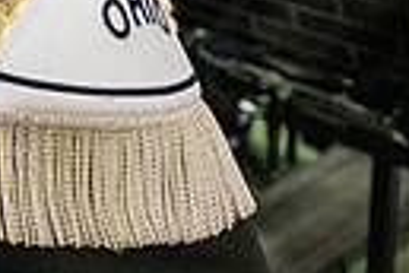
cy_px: -322
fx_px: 1227
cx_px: -438
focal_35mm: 108
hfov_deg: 15.0
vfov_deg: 11.2
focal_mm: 24
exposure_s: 1/500
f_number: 3.2
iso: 2000
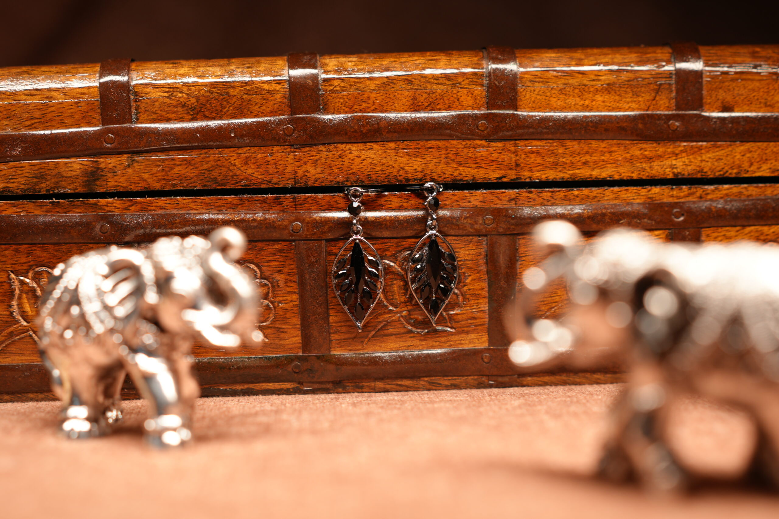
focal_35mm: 52
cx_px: 390
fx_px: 1125
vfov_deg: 26.0
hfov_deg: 38.2
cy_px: 260
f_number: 2.2
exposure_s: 1/160
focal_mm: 35
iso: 125
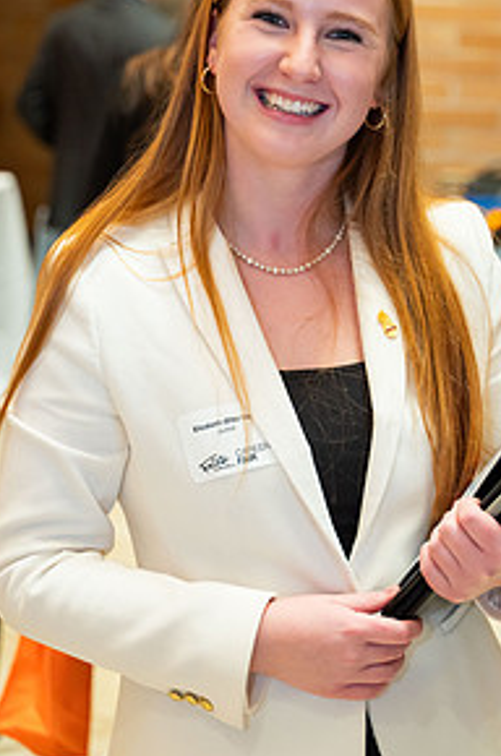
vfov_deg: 23.3
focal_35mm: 87
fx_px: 1825
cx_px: 327
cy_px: 266
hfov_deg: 15.6
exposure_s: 1/640
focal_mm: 56
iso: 2500
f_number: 2.8
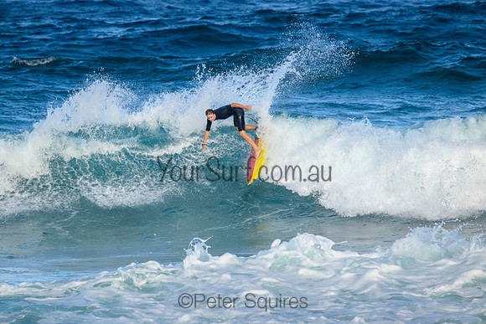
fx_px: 10802
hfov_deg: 2.6
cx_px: 243
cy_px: 162
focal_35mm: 800
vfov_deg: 1.7
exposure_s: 1/1600
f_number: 11
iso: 1800
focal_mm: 800
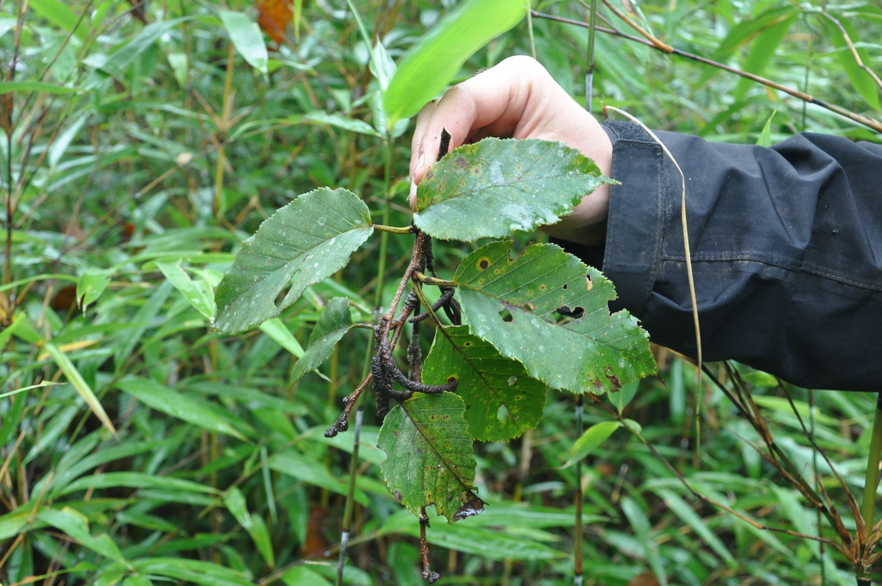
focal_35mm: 39
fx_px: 954
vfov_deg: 34.1
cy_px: 293
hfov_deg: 49.6
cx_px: 441
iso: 320
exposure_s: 1/30
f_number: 5.6
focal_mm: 26
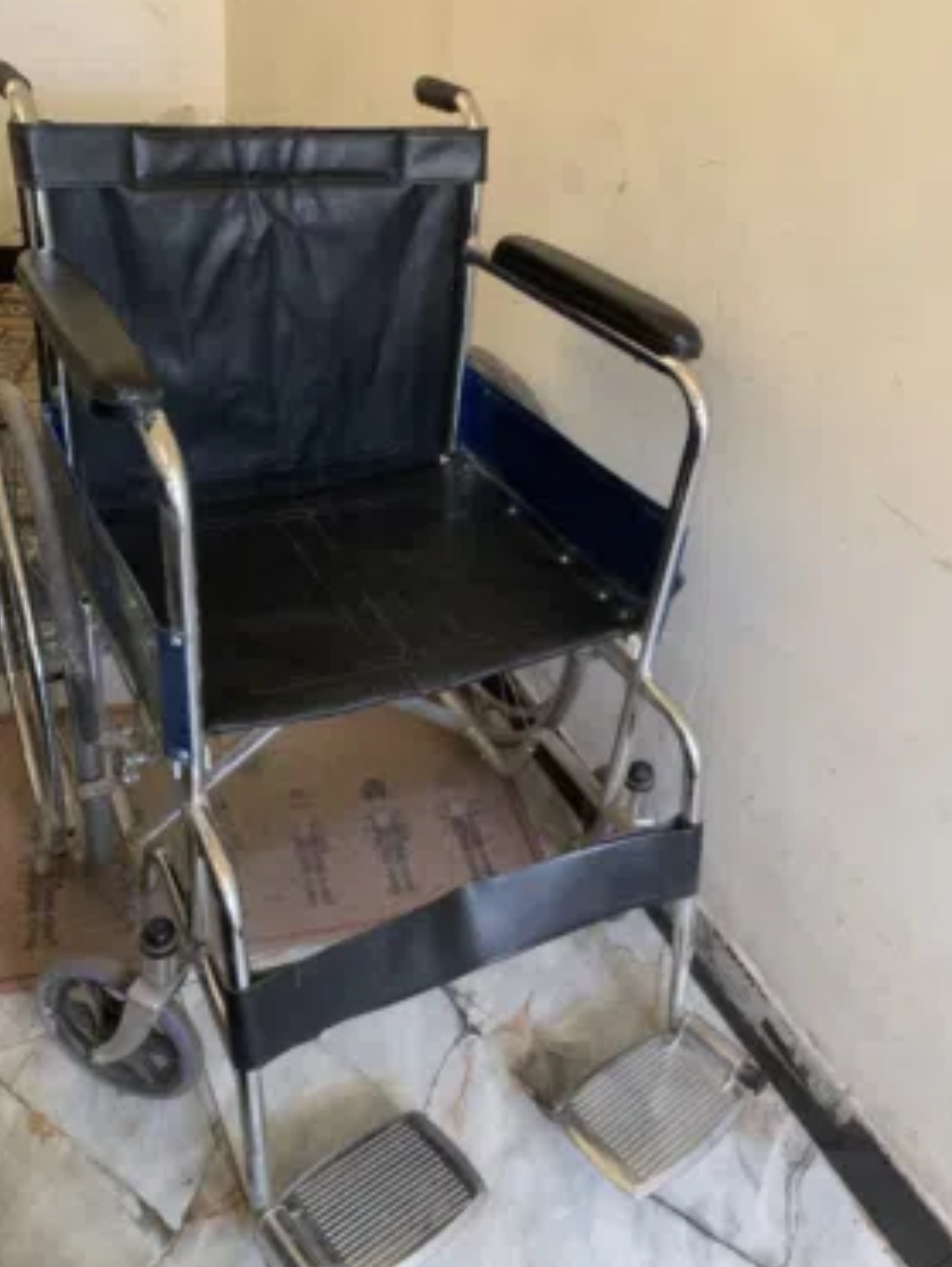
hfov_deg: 49.8
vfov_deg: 63.3
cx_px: 447
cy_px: 591
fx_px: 1025
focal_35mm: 28
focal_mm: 4.25
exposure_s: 1/25
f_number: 1.8
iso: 400
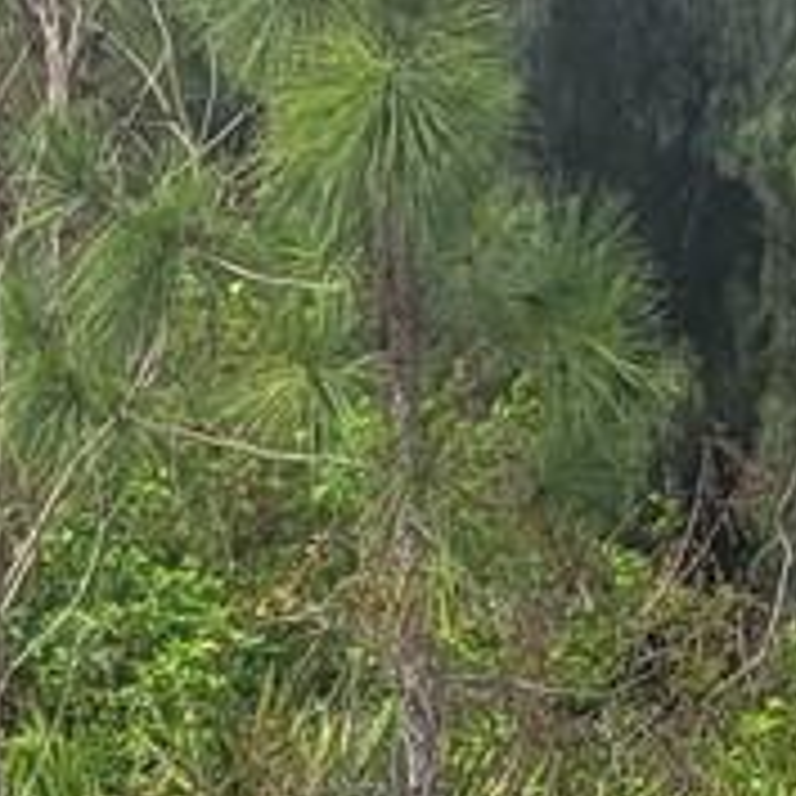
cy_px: 962
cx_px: -319
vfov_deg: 8.3
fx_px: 5411
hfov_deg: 8.3
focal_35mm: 208
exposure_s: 1/2671
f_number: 1.8
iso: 40
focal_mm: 5.4
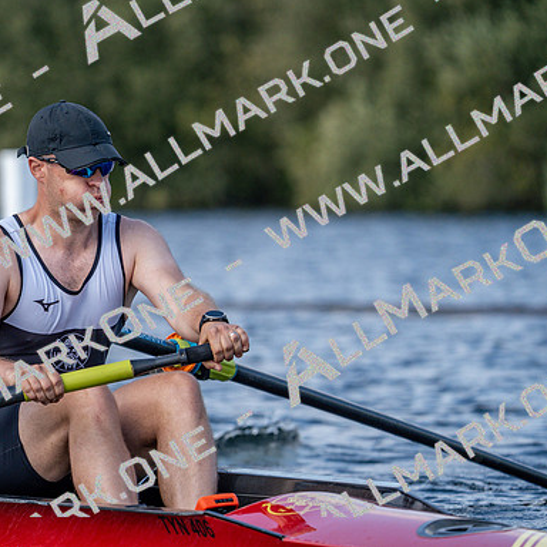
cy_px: 273
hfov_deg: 3.9
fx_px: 7956
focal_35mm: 445
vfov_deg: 3.9
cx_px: 161
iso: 400
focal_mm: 347
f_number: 6.3
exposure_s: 1/1600
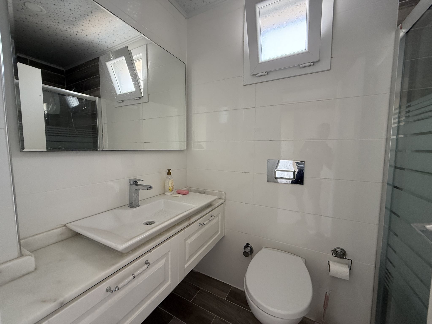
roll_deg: +0.2
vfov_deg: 85.7
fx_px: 175
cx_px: 216
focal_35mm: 14
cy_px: 162
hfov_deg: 102.1
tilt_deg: -3.8
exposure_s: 1/96
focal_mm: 2.22
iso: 320
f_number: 2.2
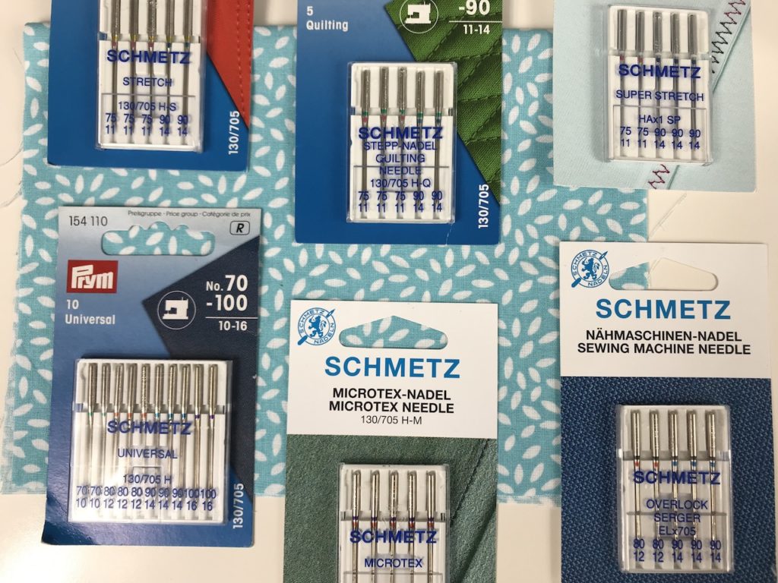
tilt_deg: -87.6
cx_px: 389
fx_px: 629
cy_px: 292
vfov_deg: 49.7
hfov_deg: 63.4
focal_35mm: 28
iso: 25
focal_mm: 3.99
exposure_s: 1/100
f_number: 1.8
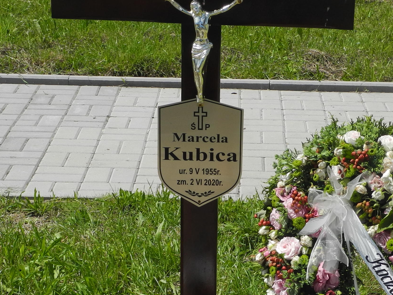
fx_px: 1249
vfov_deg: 13.3
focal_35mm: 110
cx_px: 214
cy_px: 300
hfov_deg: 17.9
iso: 100
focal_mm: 10.7
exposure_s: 1/1250
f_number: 4.5
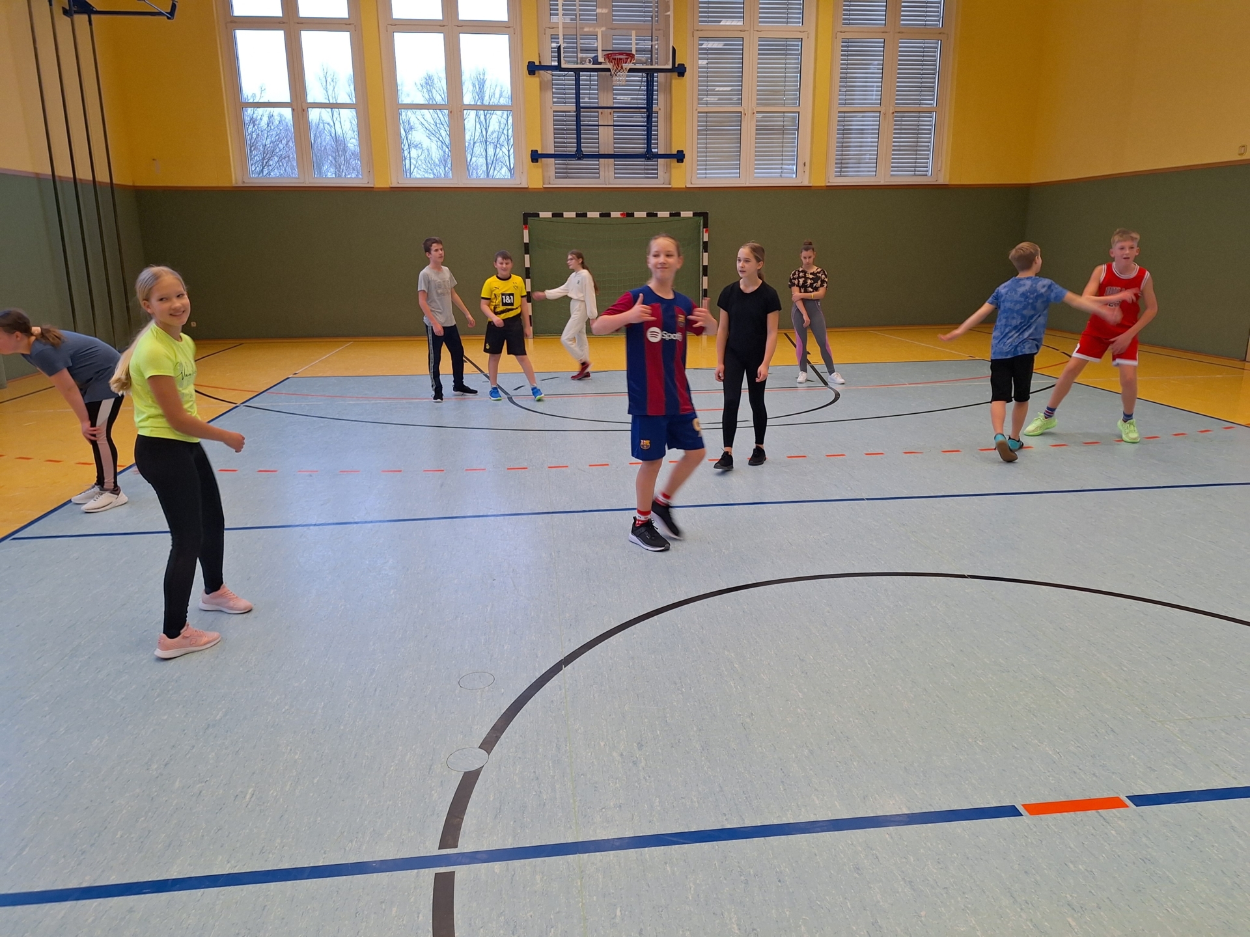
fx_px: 831
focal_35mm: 23
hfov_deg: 73.9
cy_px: 468
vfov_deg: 58.9
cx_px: 625
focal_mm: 5.54
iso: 40
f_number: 1.8
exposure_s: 1/50
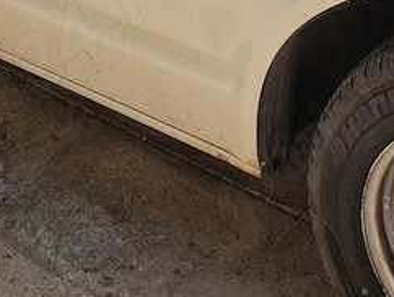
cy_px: -305
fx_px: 1082
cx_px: 207
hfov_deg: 20.6
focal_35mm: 95
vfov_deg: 13.3
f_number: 1.8
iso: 50
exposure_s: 1/2120
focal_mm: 5.4
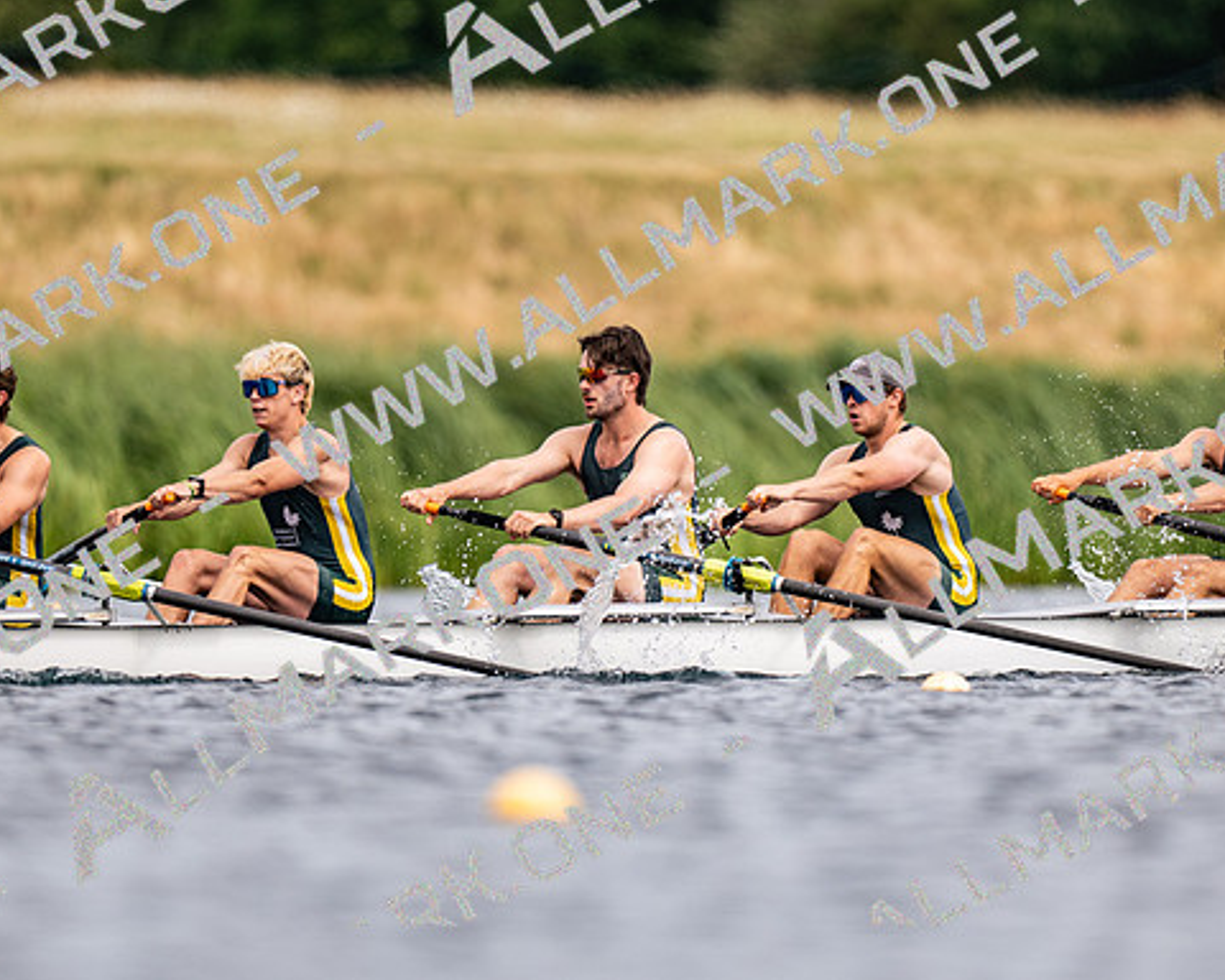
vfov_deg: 1.5
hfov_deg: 1.9
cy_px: 490
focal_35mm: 1021
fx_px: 37017
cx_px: 584
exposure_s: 1/2500
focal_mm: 600
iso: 220
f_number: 4
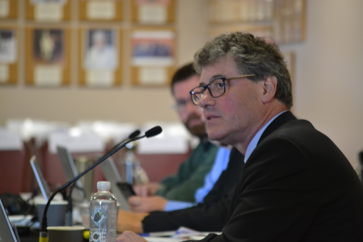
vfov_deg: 4.6
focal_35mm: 300
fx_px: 3025
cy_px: 121
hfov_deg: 6.9
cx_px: 182
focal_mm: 200
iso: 1600
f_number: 5.6
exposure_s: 1/20
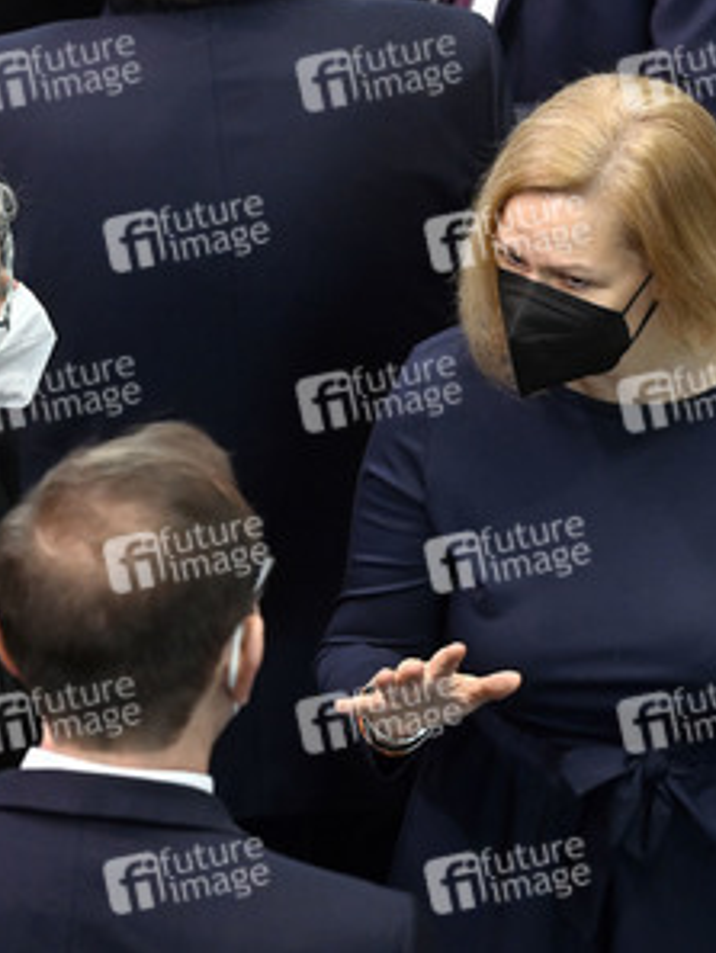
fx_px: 6835
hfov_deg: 6.0
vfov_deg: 8.0
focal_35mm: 248
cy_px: 475
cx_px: 422
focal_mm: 170
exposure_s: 1/400
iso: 8000
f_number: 5.6
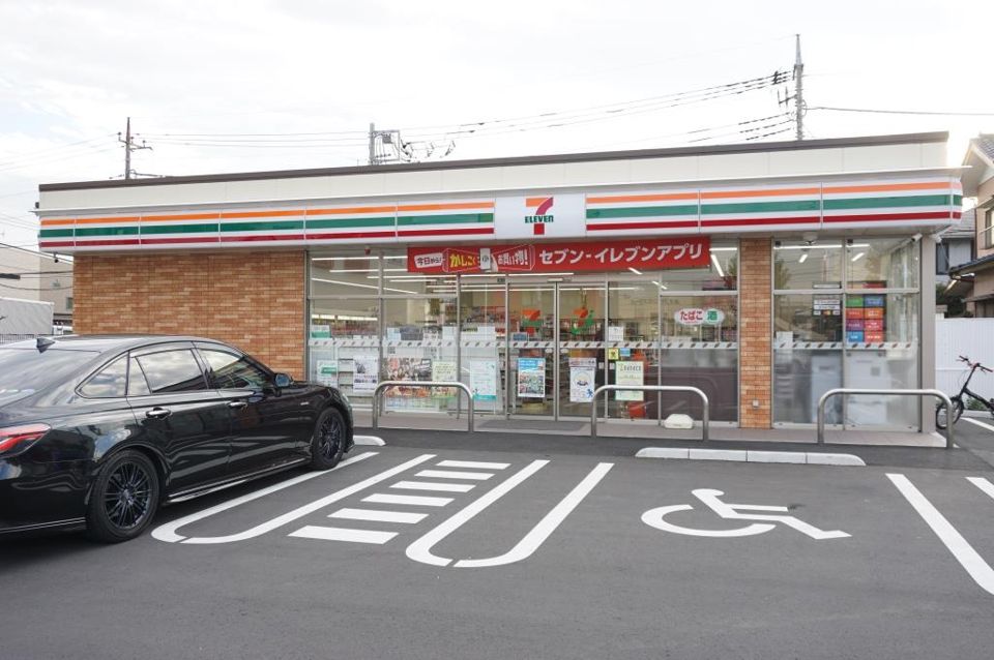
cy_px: 330
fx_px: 827
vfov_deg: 43.5
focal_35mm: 30
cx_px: 497
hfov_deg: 62.0
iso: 100
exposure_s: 1/80
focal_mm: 20
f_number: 5
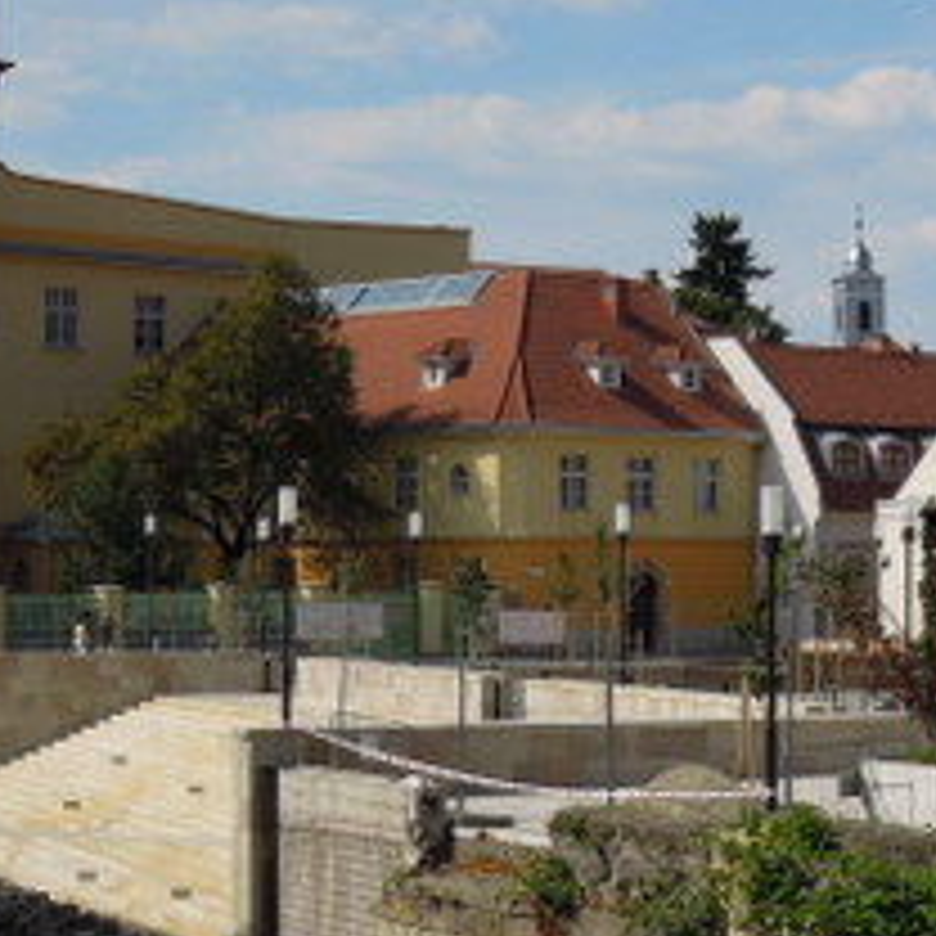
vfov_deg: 17.0
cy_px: 648
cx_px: 598
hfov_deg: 17.0
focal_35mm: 102
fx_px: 3120
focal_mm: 9
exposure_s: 1/1250
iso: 160
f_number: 4.2
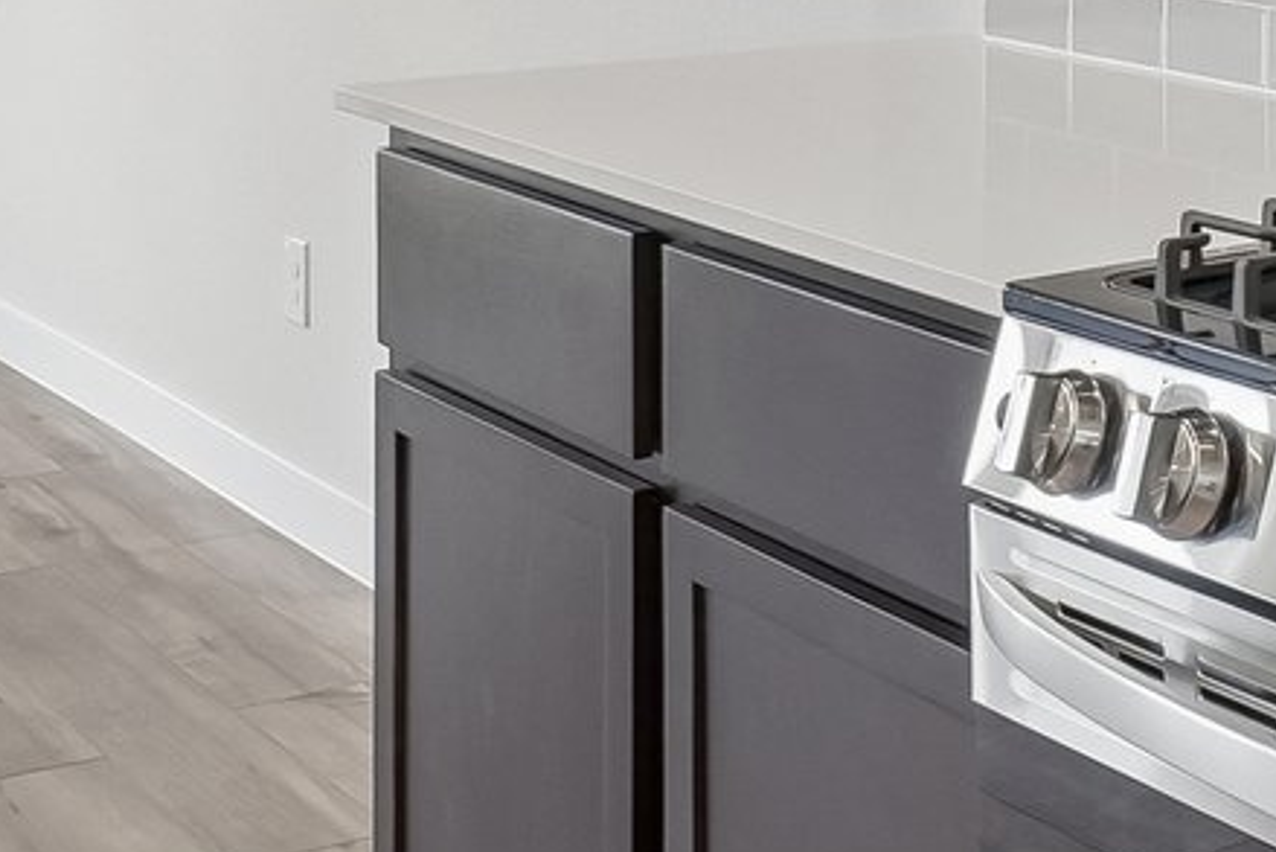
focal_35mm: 84
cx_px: 1238
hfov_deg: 23.3
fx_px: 2978
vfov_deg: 15.4
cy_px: -286
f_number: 8
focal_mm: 12
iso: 400
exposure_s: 1/8
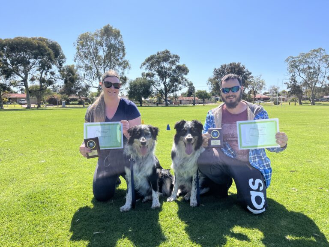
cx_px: 164
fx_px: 247
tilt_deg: -6.5
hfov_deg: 67.3
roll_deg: -0.4
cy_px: 124
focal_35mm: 26
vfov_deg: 53.1
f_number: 1.6
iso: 50
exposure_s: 1/2755
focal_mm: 5.1
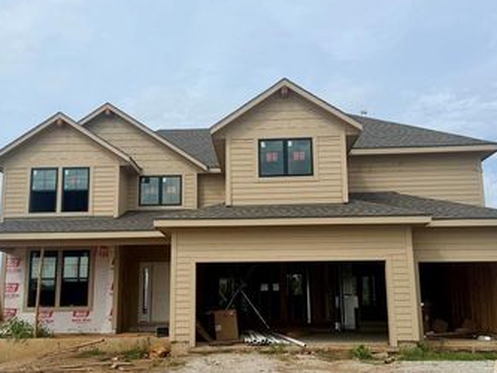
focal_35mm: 36
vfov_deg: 39.6
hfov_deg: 51.3
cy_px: 213
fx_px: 517
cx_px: 236
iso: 80
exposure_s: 1/7353
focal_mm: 6.76
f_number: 1.78
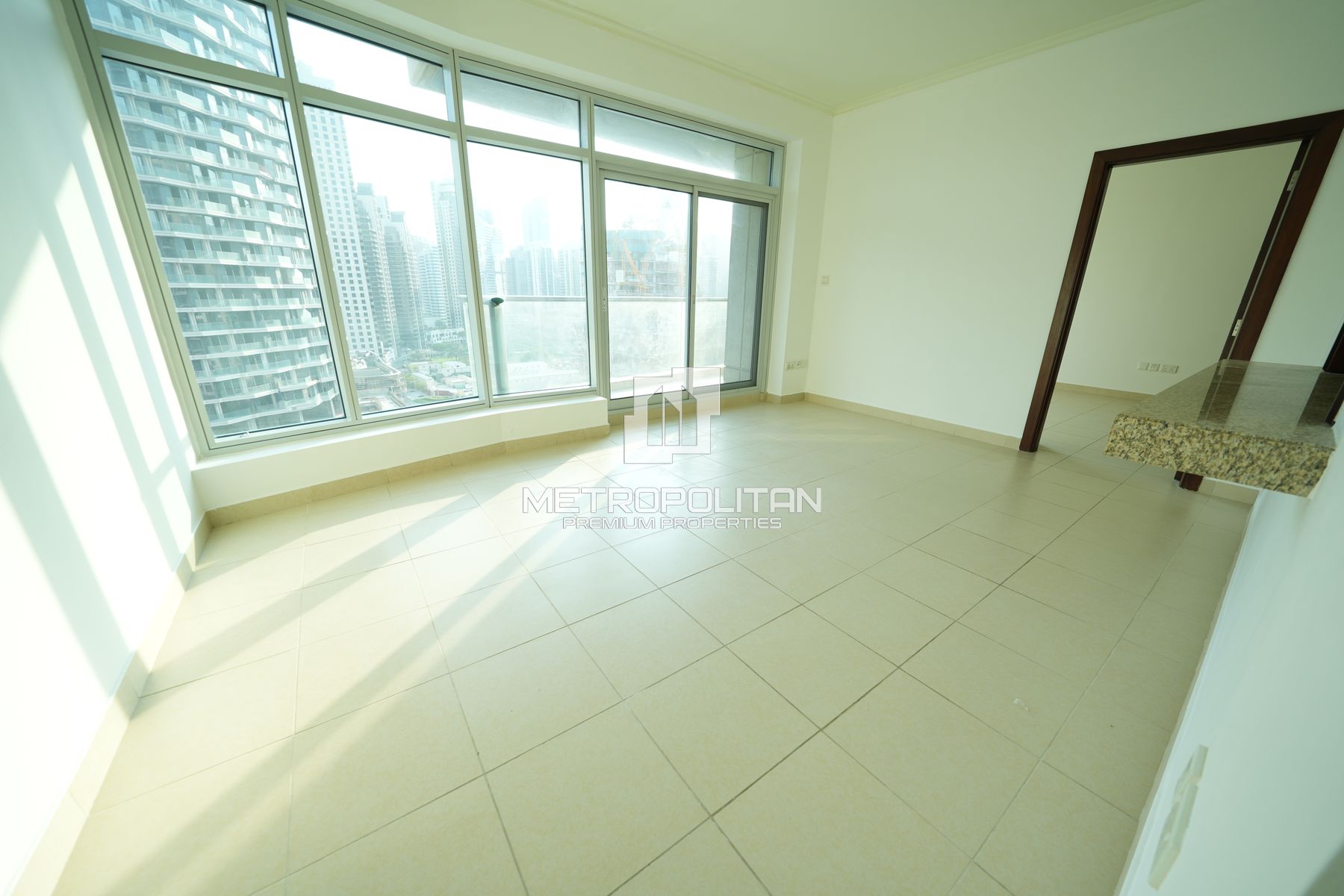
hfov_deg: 112.6
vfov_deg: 90.0
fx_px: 448
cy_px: 448
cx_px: 672
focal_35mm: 12
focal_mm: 12
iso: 100
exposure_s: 1/40
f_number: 4.5
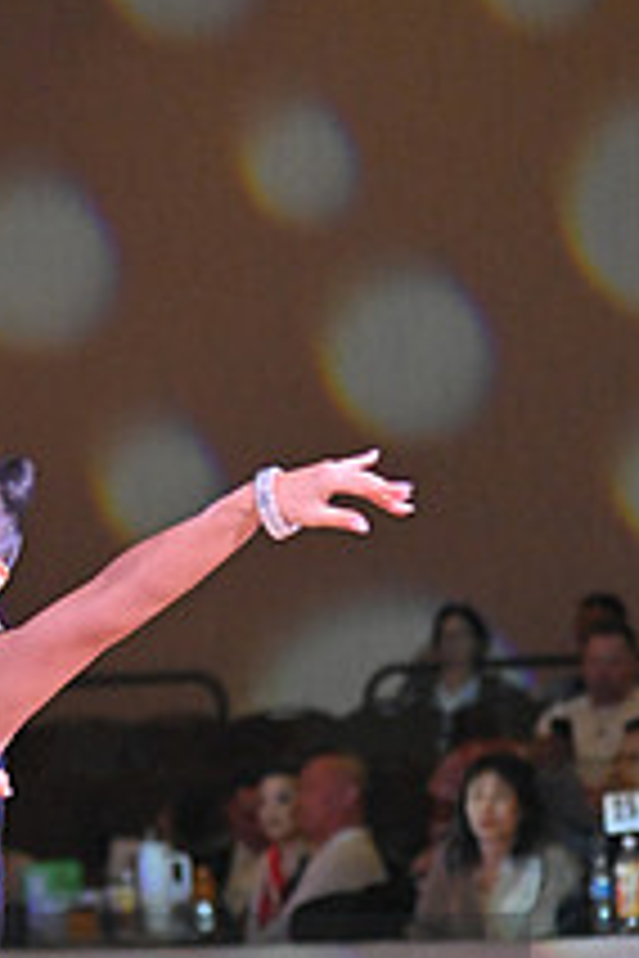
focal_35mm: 327
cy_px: 1066
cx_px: -88
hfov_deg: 4.2
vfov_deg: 6.3
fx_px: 8706
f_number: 7.1
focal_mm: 120
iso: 4000
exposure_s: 1/400
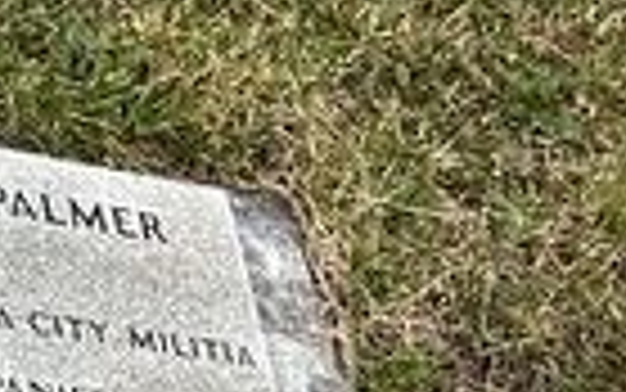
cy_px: 1338
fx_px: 2714
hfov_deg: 13.0
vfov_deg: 7.0
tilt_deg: -56.2
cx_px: -32
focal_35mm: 159
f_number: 1.6
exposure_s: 1/537
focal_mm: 5.1
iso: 50
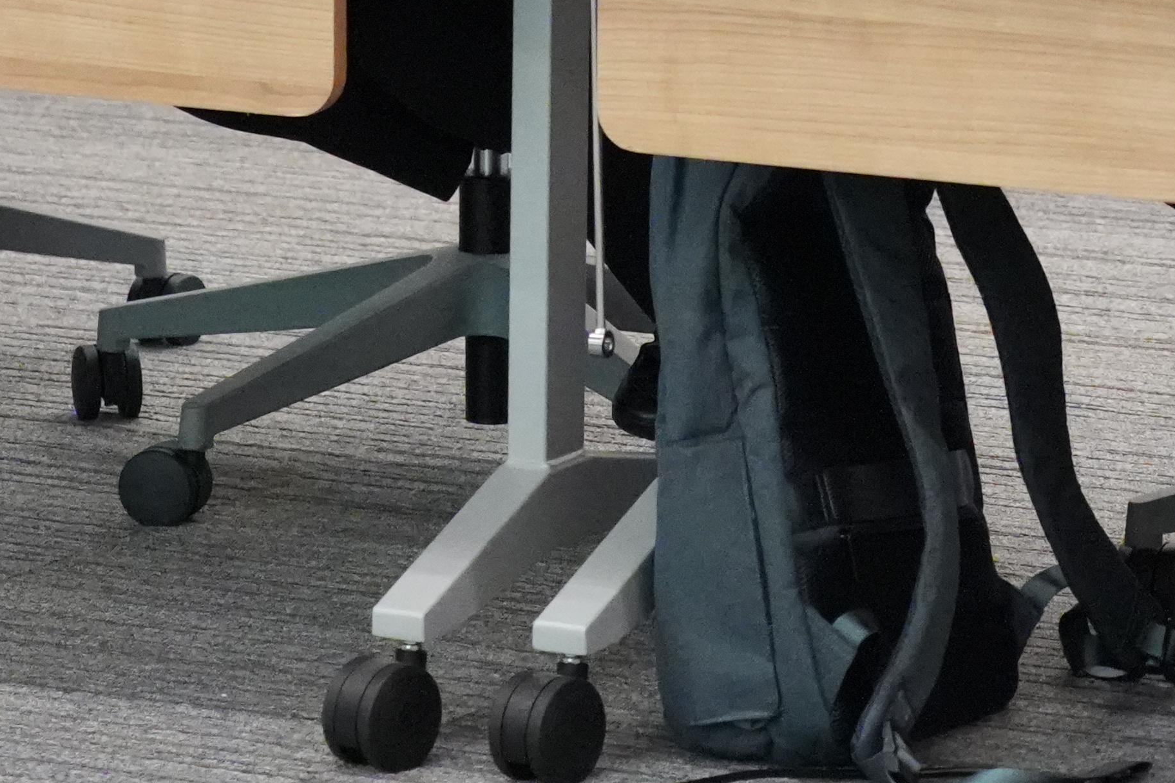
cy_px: -706
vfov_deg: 5.0
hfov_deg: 7.7
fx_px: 8779
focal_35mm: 269
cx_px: 617
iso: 12800
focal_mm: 70
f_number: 4
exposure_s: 1/320
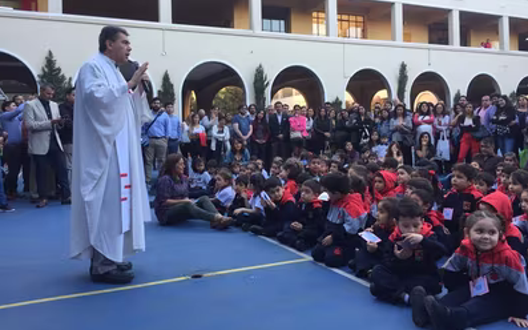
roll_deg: +0.9
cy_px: 133
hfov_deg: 61.2
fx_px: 446
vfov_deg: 40.4
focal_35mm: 31
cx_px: 263
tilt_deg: +1.1
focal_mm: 4.15
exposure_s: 1/100
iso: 40
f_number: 2.2
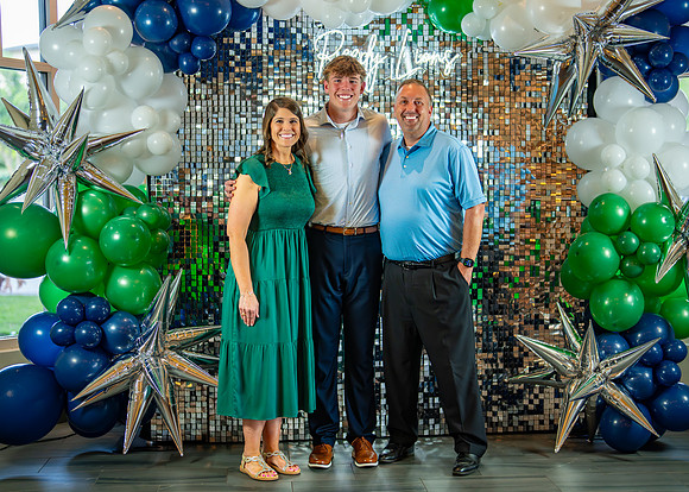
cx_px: 370
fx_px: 1081
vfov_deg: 25.6
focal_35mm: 55
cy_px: 255
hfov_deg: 35.3
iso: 800
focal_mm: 50
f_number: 1.2
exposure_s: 1/400
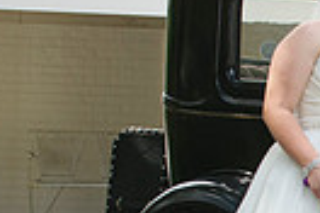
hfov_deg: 5.7
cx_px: 453
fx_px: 3200
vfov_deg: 3.8
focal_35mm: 360
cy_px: 182
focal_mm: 82
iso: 320
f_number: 5.6
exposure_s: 1/100
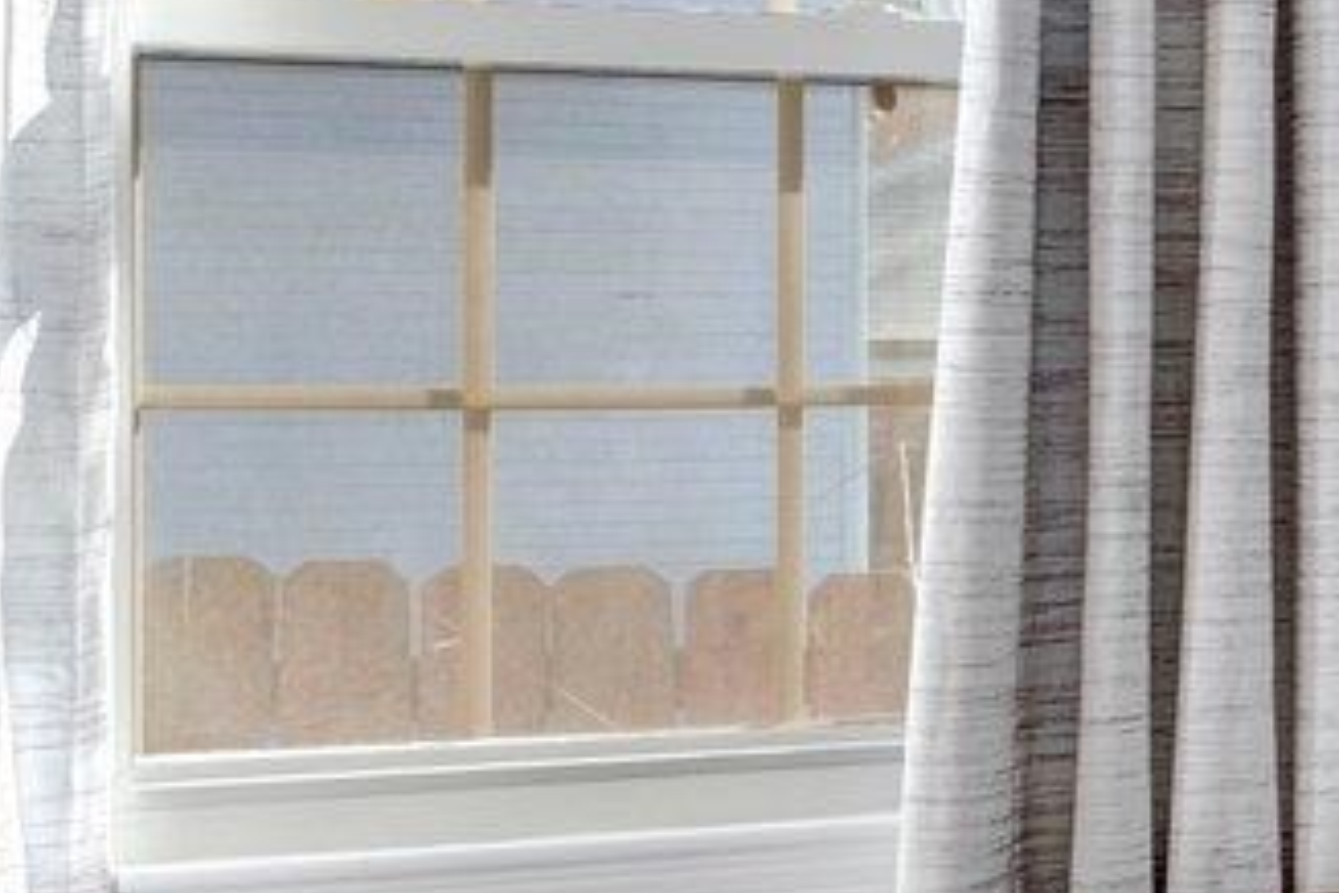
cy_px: 207
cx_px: 3382
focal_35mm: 94
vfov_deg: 14.5
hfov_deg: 13.7
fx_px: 3496
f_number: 8
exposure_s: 1/25
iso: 400
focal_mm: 15
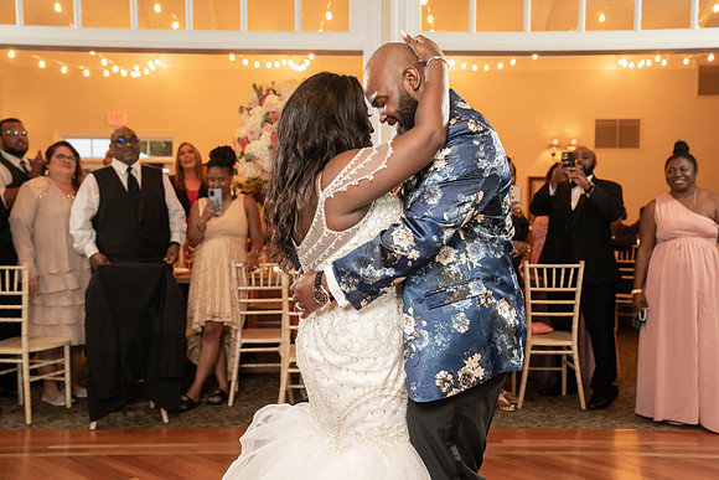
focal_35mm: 41
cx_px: 360
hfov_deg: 47.3
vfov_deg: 32.6
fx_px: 820
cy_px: 240
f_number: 4
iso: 4000
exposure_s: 1/200
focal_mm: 41
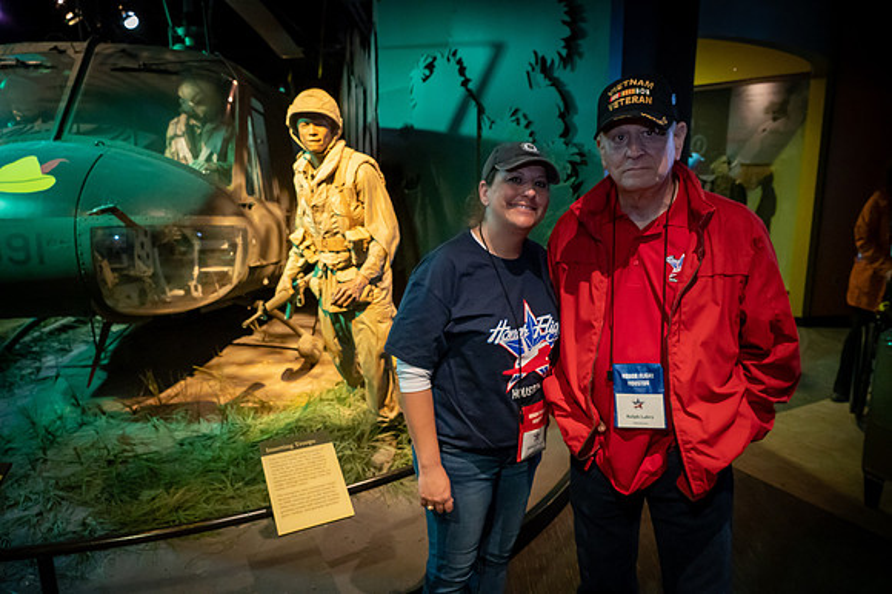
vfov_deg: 52.1
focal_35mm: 24
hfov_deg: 72.6
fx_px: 607
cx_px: 446
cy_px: 297
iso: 7200
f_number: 5.6
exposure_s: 1/50
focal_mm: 24.5
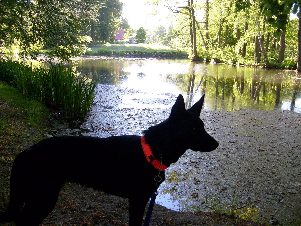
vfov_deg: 40.7
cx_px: 150
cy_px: 113
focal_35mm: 35
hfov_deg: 52.6
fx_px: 304
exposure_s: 1/125
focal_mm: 5.8
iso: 80
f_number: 2.8
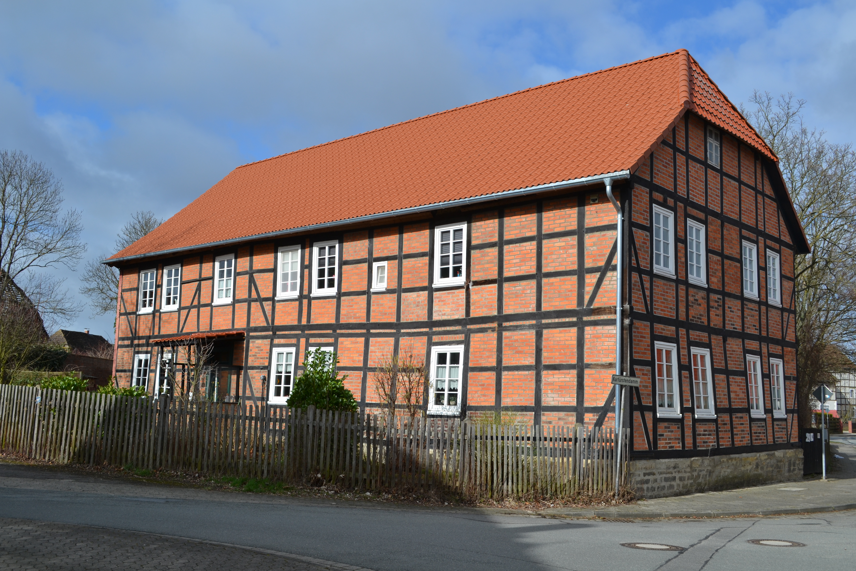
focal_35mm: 36
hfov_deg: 53.1
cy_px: 286
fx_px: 856
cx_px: 428
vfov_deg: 36.9
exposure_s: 1/250
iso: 100
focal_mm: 24
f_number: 8
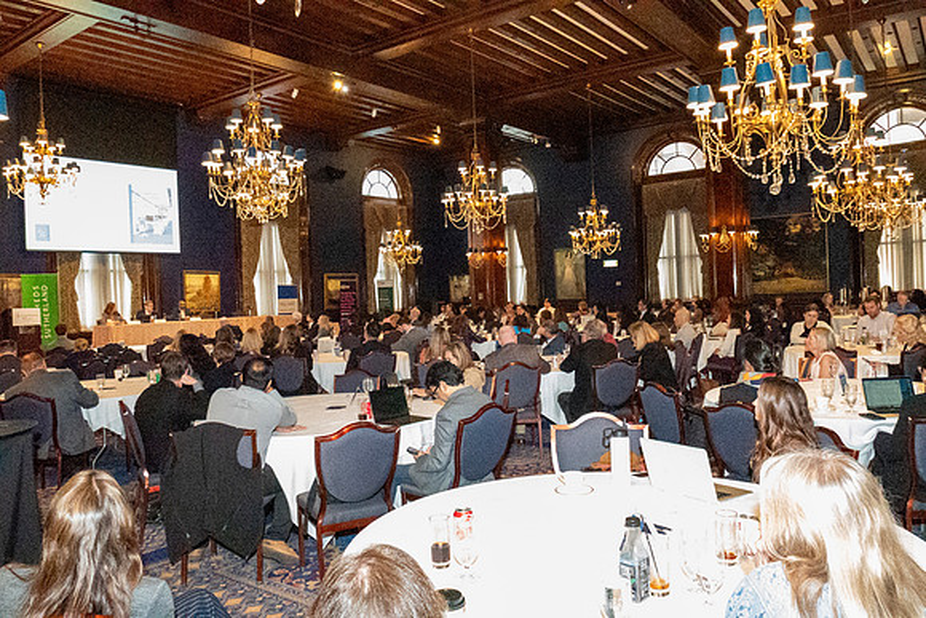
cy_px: 309
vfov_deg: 48.0
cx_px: 463
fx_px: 695
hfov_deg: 67.4
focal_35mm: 27
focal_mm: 18
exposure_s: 1/80
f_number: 9
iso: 51200
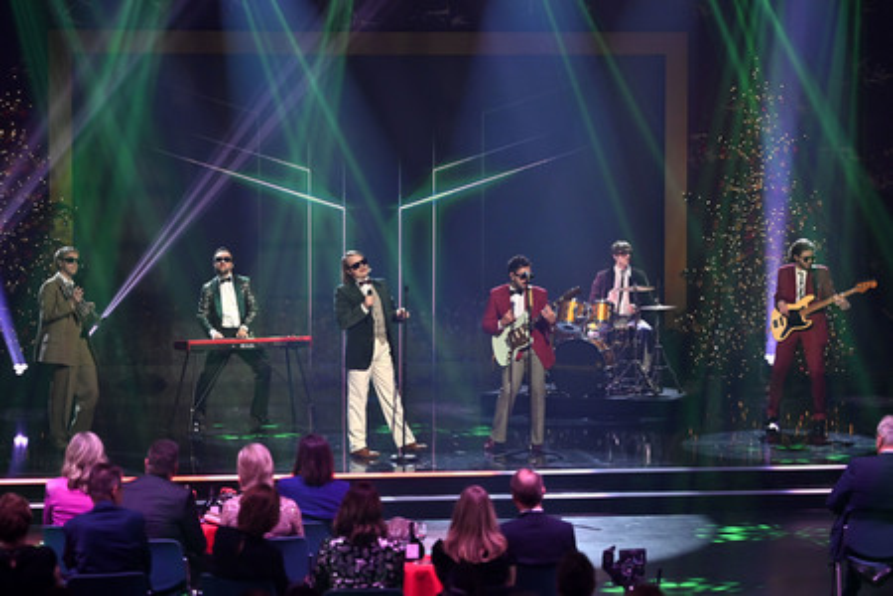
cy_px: 298
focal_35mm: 103
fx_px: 2555
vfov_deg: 13.3
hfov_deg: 19.8
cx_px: 446
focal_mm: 103
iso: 2000
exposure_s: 1/500
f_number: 2.8
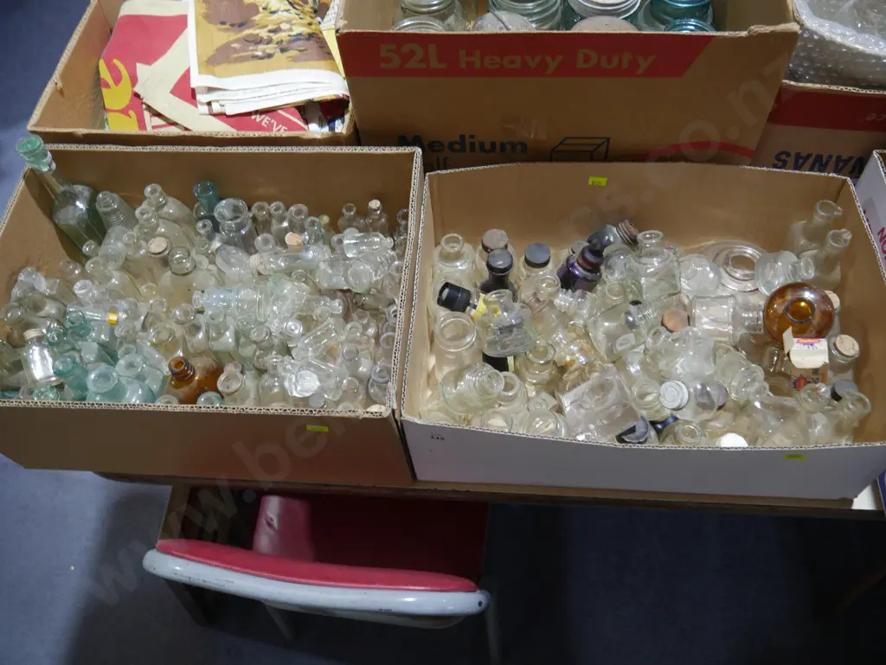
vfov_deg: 49.8
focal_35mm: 28
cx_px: 443
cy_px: 332
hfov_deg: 63.4
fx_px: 717
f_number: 3.5
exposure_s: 1/60
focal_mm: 14
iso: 320
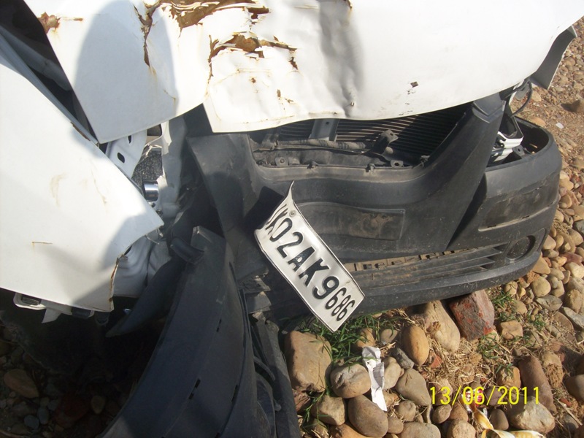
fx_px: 607
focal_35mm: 36
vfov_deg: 39.7
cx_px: 292
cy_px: 219
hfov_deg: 51.4
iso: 80
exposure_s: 1/541
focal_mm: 6
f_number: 4.8
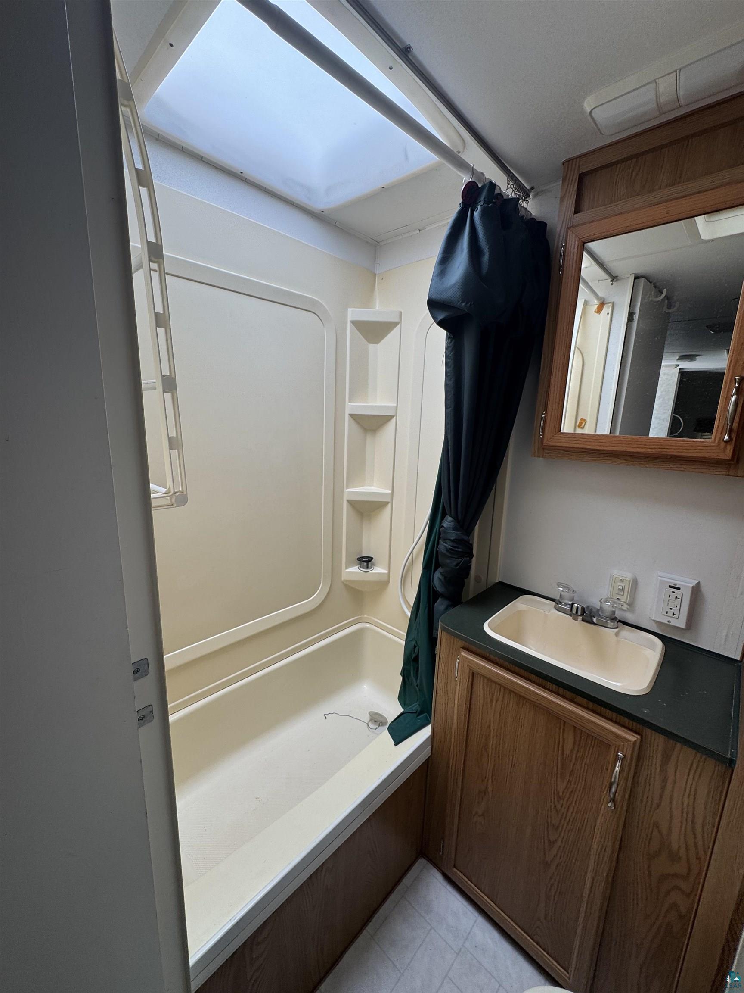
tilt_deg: -11.2
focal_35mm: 14
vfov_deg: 102.1
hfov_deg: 85.7
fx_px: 401
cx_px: 372
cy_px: 496
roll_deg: -1.4
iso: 40
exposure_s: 1/103
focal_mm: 2.22
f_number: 2.2
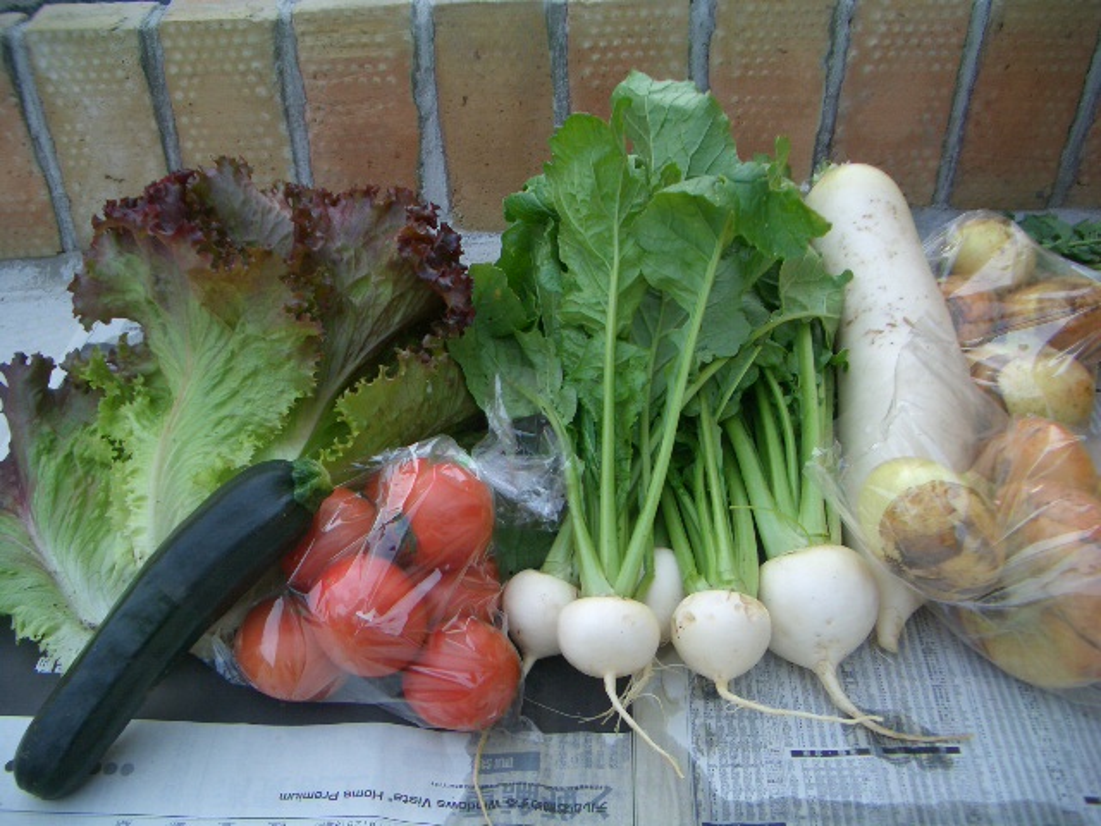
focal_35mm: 35
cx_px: 550
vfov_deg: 40.7
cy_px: 413
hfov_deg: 52.6
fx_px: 1113
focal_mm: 5.8
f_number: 2.6
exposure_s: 1/160
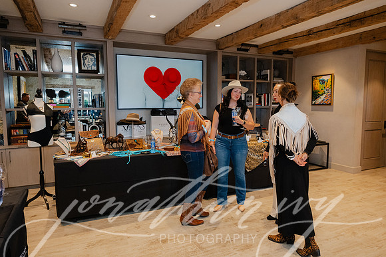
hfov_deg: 73.7
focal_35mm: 24
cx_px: 193
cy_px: 128
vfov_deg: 53.2
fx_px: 257
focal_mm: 24
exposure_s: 1/160
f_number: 5
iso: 2800
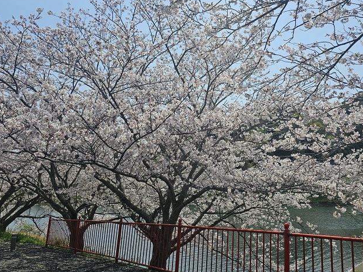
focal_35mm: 30
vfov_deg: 46.7
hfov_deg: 59.4
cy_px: 132
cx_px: 220
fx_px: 314
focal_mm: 6.3
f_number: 1.7
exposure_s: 1/1372
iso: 10
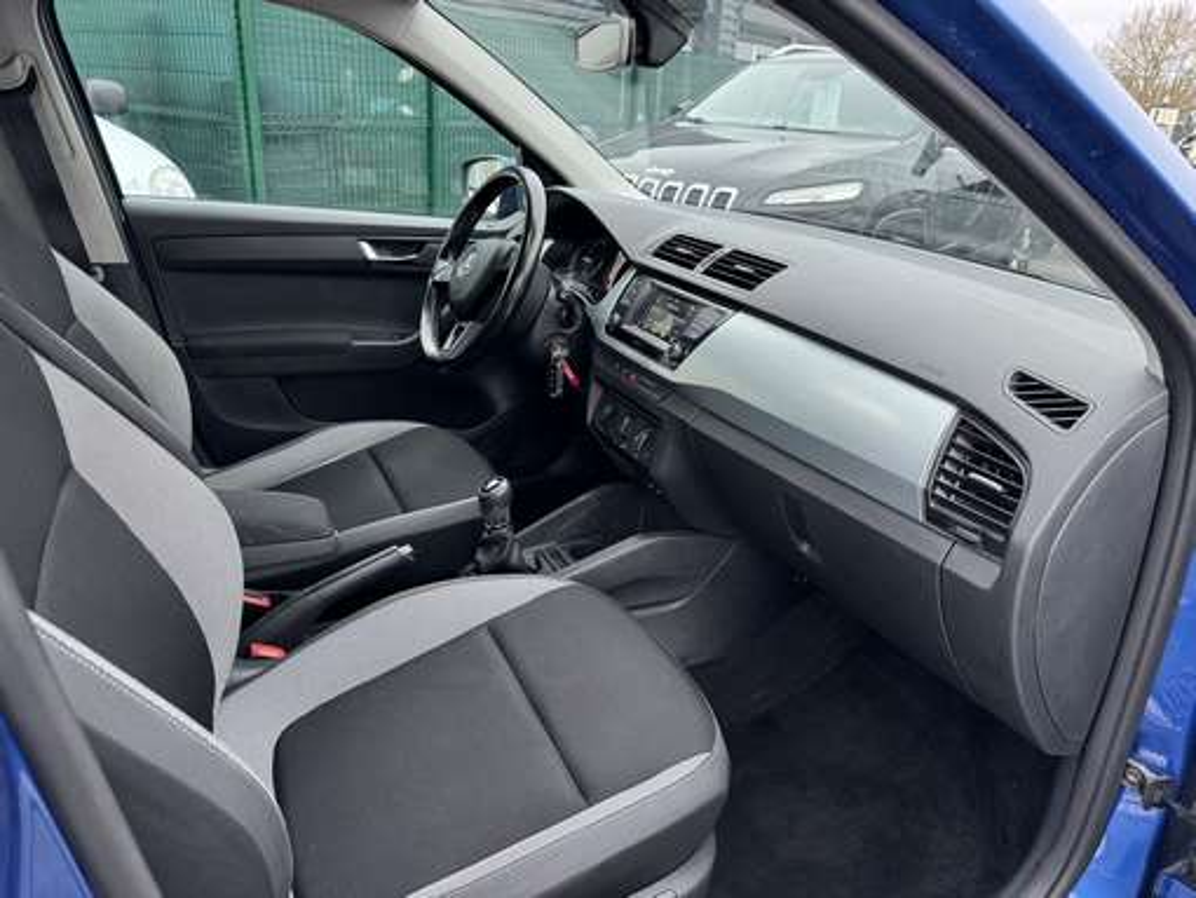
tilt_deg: -22.0
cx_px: 598
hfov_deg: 71.6
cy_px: 449
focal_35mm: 24
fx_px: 830
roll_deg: -3.1
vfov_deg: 56.9
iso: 250
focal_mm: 6.86
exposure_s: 1/60
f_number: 1.78
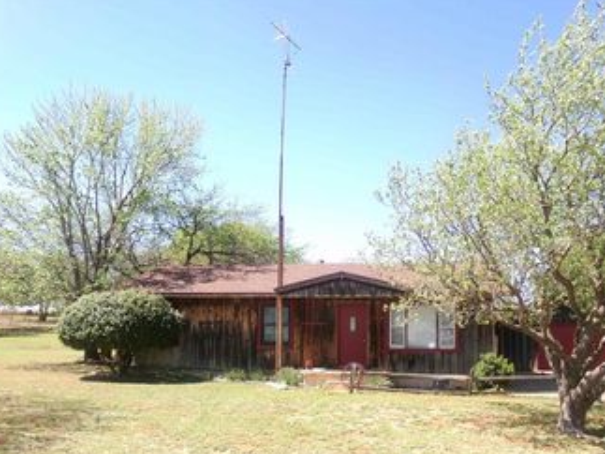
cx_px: 317
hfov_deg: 56.8
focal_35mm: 32
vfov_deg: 43.6
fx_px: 559
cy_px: 297
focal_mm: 4.3
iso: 100
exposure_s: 1/320
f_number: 3.7
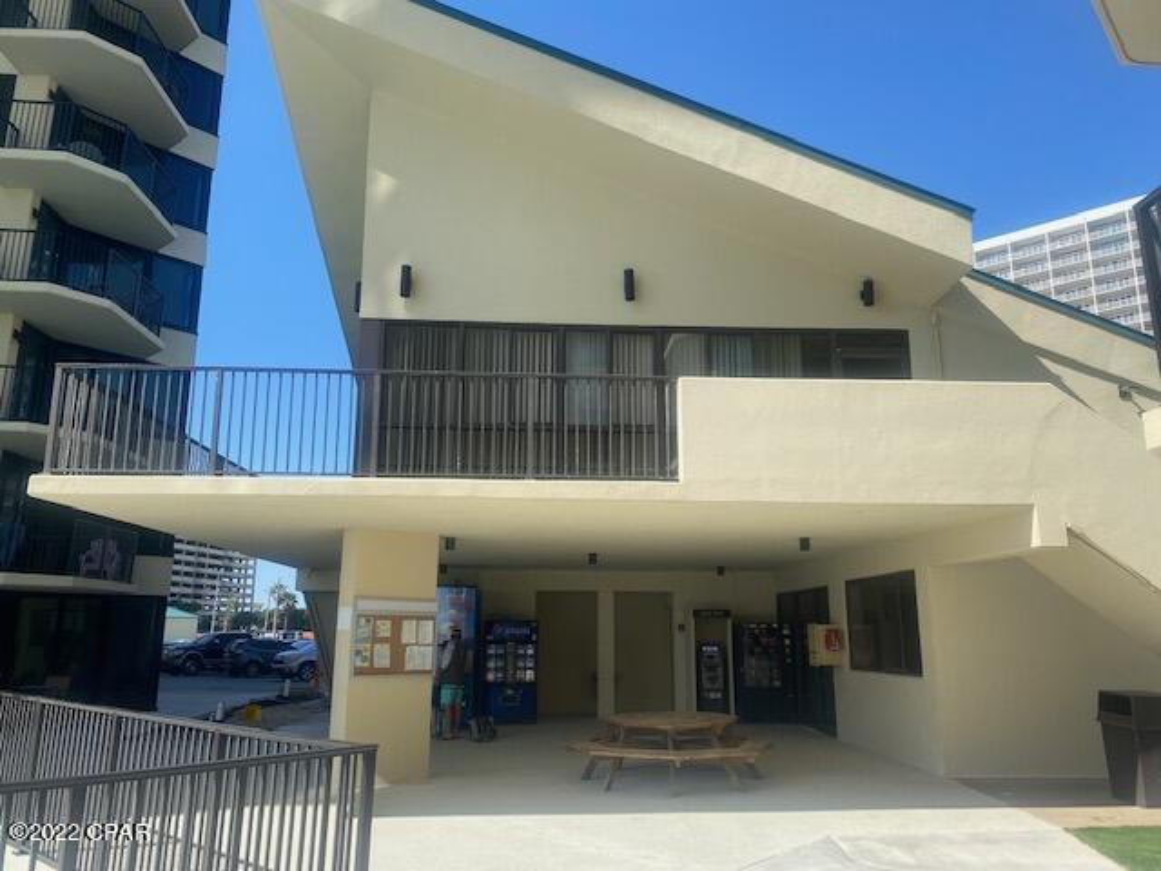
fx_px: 872
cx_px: 580
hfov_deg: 67.3
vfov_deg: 53.1
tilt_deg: +12.7
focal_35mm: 26
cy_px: 436
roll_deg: -1.5
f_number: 1.8
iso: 32
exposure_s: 1/2105
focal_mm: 4.25
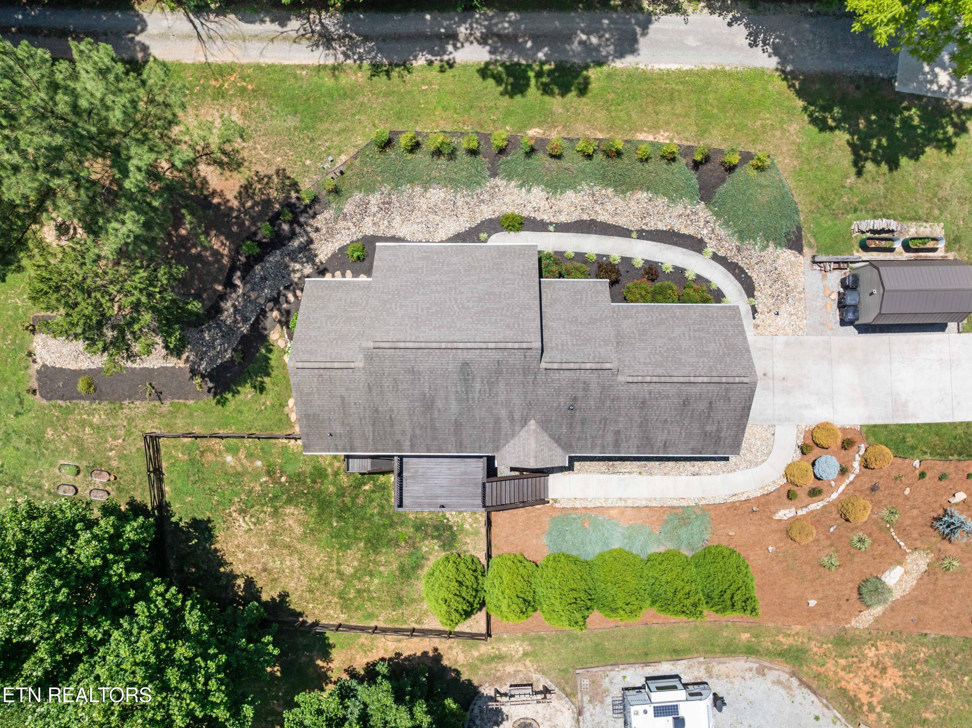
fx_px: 673
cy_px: 364
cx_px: 486
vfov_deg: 56.8
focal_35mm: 24
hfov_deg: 71.6
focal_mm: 12.29
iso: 100
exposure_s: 1/120
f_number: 2.8
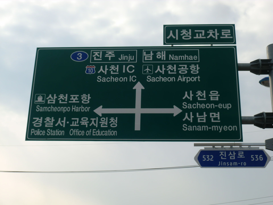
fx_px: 481
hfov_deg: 31.7
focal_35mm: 61
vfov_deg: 24.0
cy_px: 102
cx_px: 136
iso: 64
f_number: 4.2
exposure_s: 1/640
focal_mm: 11.2
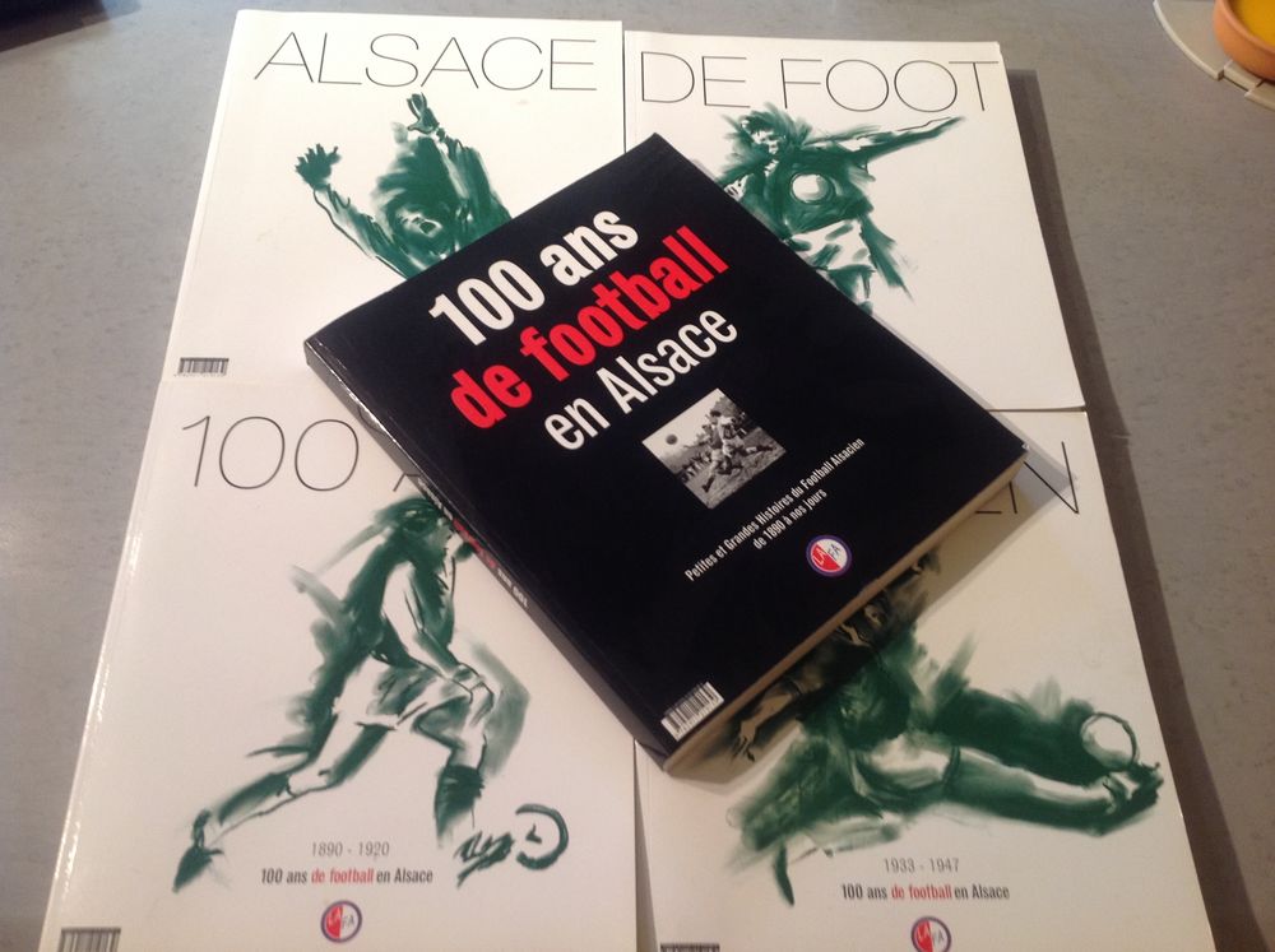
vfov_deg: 40.6
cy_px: 476
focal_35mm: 35
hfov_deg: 52.7
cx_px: 638
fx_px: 1287
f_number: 2.4
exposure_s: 1/15
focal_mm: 4.28
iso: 100
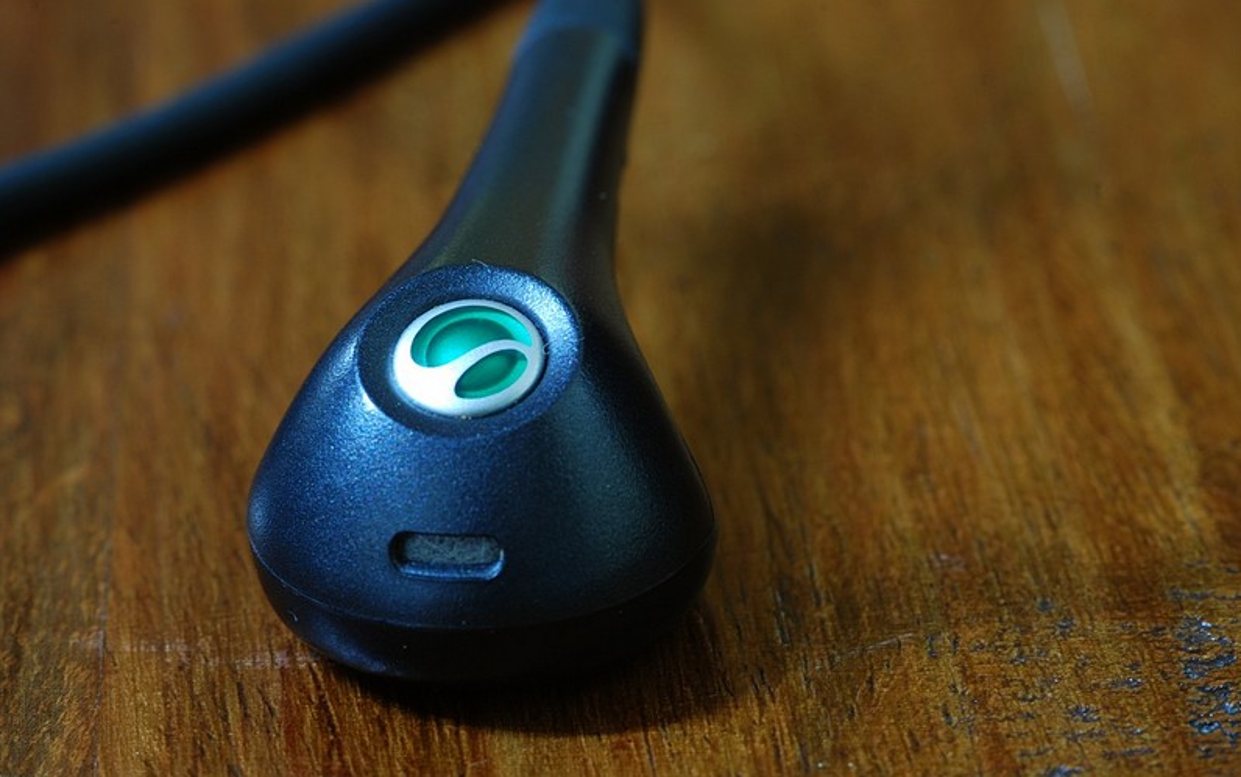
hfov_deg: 13.0
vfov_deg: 8.1
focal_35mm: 162
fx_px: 5464
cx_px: 622
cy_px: 378
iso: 100
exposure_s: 15
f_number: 18
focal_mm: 105
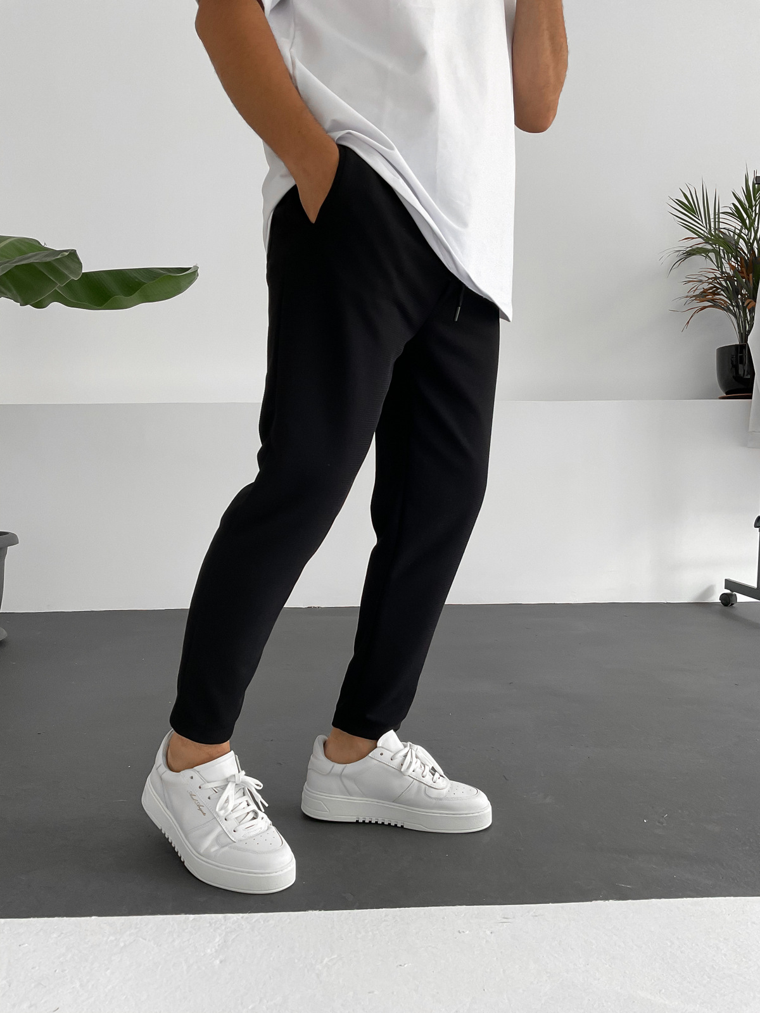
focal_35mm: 29
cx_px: 380
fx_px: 849
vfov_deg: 61.7
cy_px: 506
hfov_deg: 48.2
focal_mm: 3
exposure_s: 1/115
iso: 64
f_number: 1.8
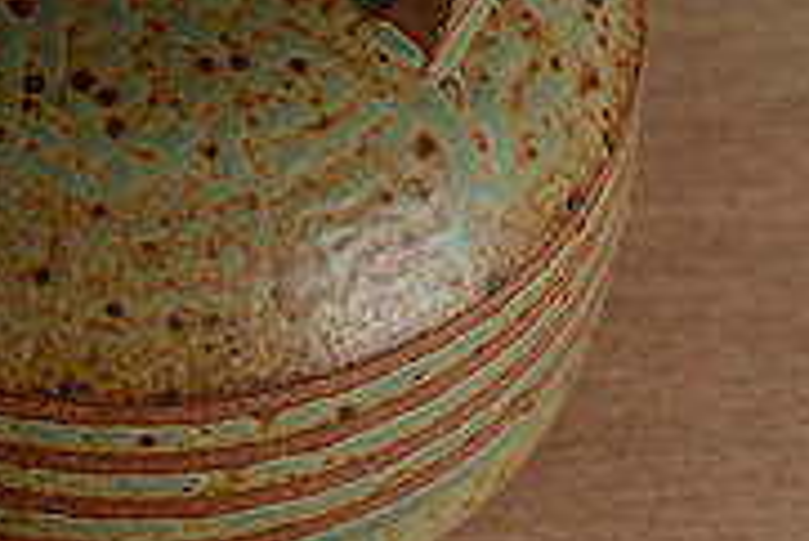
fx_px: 3598
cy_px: 38
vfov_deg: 8.6
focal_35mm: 160
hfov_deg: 12.8
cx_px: 121
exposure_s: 1/250
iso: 200
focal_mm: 50
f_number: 4
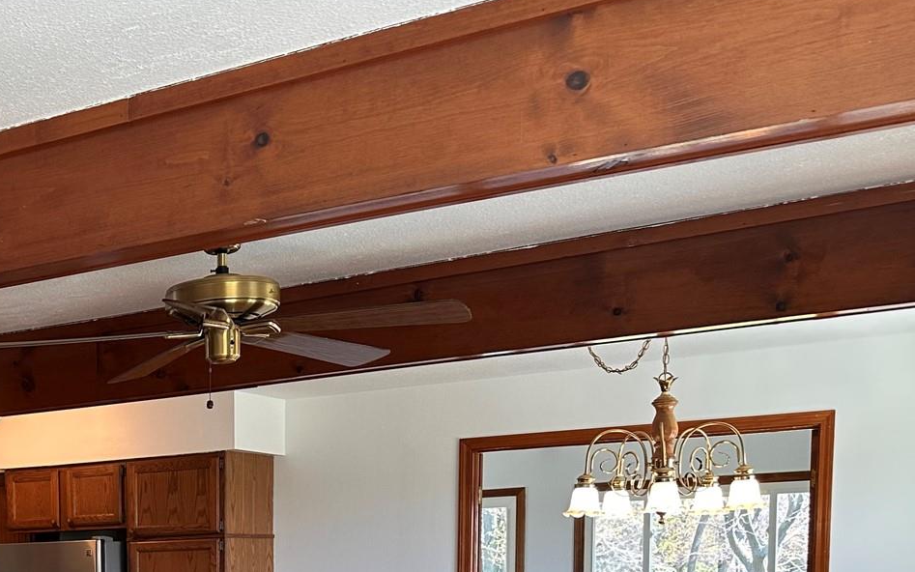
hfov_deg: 33.3
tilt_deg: -4.9
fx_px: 1372
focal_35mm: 55
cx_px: -28
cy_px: 701
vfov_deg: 21.7
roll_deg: +0.9
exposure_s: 1/120
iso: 125
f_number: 1.78
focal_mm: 6.86
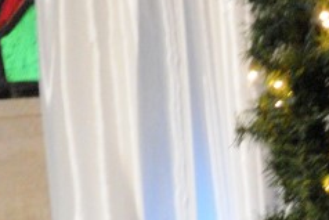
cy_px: 591
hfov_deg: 2.7
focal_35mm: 768
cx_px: 688
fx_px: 7026
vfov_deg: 1.8
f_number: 5.3
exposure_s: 1/30
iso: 2500
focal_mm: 75
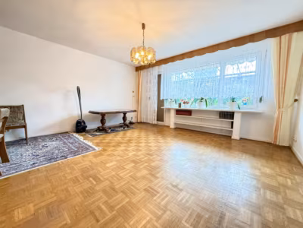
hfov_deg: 102.1
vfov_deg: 85.7
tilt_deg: -5.3
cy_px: 114
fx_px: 123
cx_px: 152
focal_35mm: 14
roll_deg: -1.2
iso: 320
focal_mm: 2.22
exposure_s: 1/50
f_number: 2.2
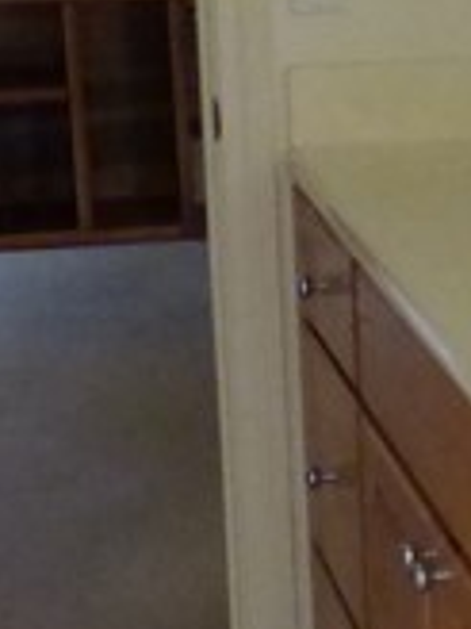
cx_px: 659
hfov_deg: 11.5
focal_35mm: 125
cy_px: 441
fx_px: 2268
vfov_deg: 15.7
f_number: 2.8
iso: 800
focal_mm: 3.58
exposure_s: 1/40
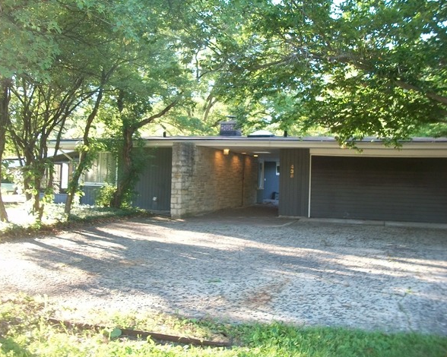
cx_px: 220
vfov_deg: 43.3
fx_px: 450
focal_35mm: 34
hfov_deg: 52.9
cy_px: 178
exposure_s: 1/30
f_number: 2.9
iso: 80
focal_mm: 5.7
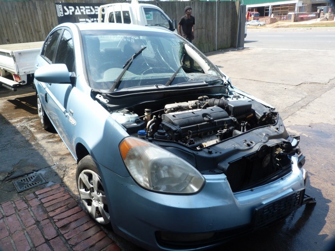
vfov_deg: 54.9
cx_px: 168
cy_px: 126
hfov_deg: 69.4
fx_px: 242
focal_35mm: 25
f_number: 4
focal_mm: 4.5
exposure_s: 1/160
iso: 80
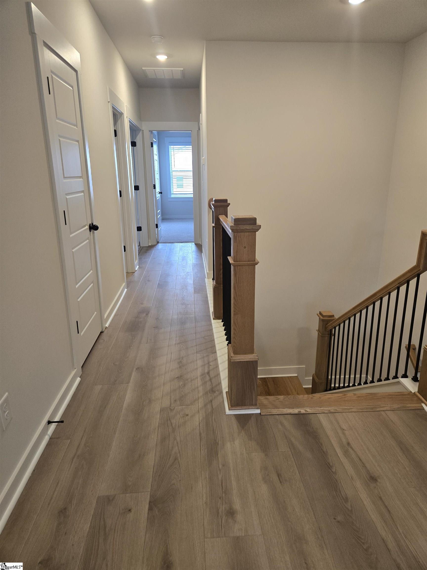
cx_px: 214
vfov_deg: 73.9
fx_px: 378
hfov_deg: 58.9
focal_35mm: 23
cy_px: 285
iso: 250
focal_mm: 5.4
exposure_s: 1/120
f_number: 1.8
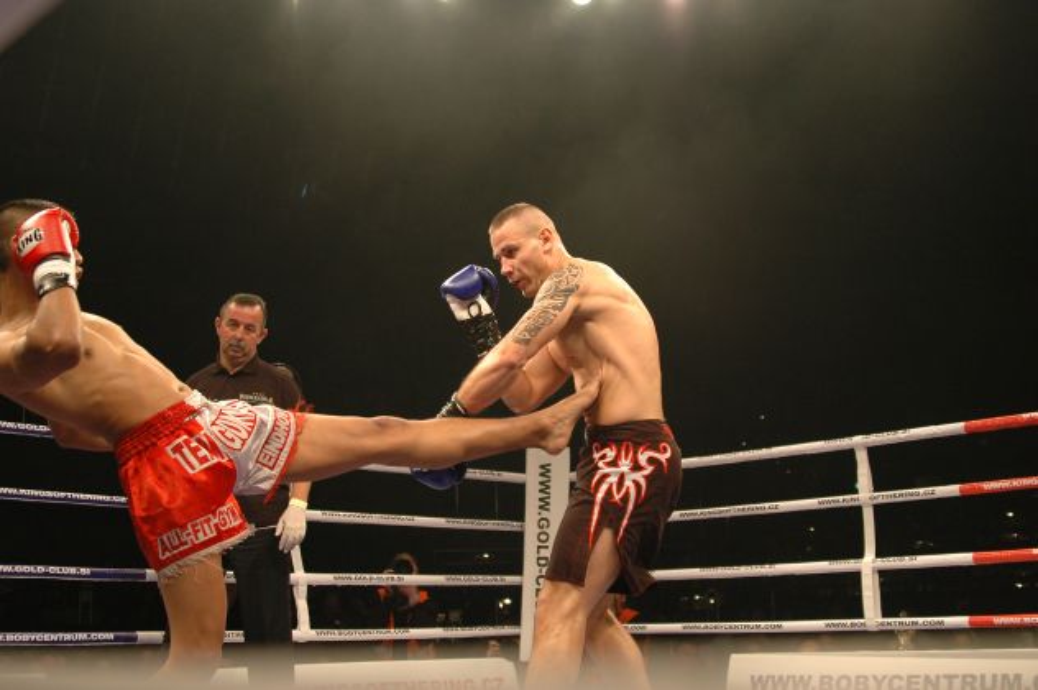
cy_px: 345
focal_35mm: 42
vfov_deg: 31.8
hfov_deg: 46.4
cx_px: 519
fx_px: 1210
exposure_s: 1/500
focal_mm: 28
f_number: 2.8
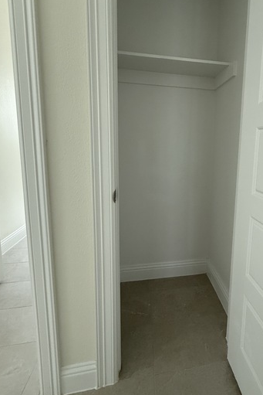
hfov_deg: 62.0
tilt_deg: -7.6
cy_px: 174
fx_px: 208
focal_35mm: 19
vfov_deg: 86.5
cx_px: 187
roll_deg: -1.3
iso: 400
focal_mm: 2.22
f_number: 2.2
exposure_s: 1/65
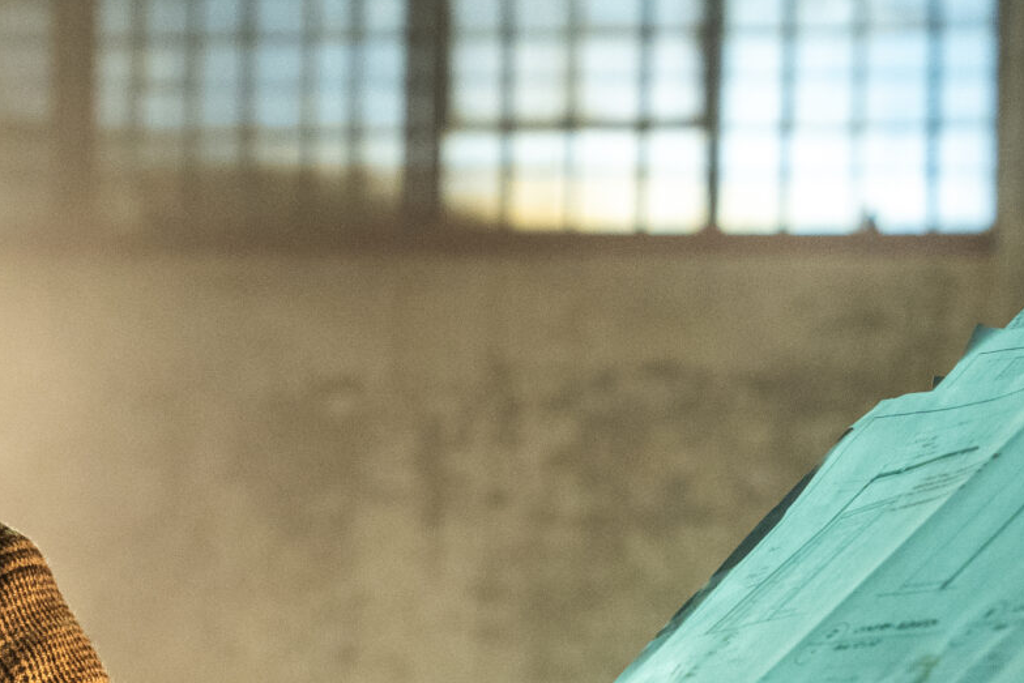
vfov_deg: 6.5
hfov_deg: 9.8
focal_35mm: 209
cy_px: 941
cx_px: 330
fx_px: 5946
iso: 2500
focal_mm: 64
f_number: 4
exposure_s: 1/200
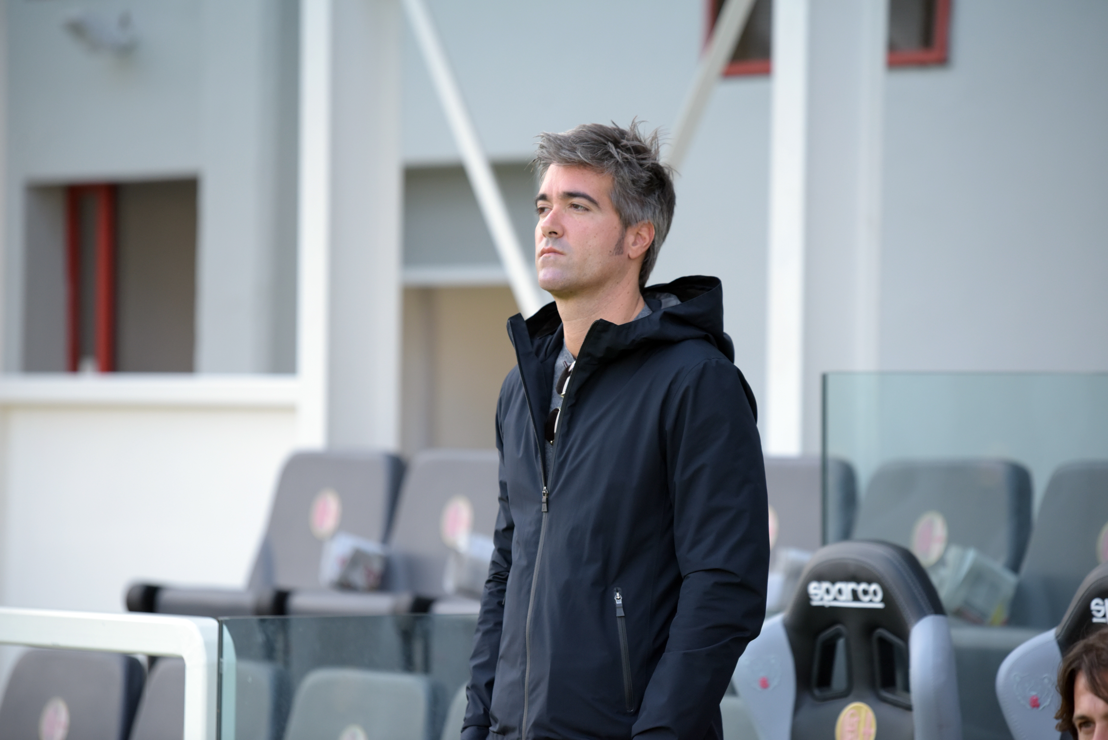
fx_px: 6157
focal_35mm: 200
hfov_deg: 10.3
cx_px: 554
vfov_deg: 6.9
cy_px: 370
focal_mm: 200
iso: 1250
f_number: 3.5
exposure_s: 1/1600
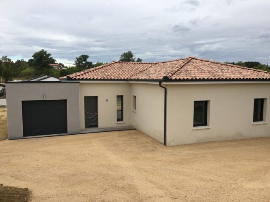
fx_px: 226
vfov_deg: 48.2
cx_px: 135
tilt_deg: -5.1
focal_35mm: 29
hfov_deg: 61.7
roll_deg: -1.2
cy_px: 101
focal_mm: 4.15
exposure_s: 1/845
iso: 25
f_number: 2.2
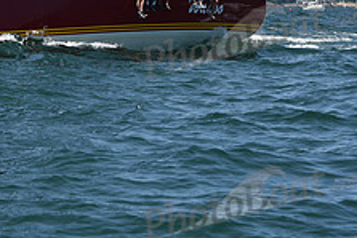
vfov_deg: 7.5
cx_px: 61
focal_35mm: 182
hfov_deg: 11.2
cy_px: -23
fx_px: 1806
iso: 250
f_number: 9
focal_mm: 70
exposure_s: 1/1000
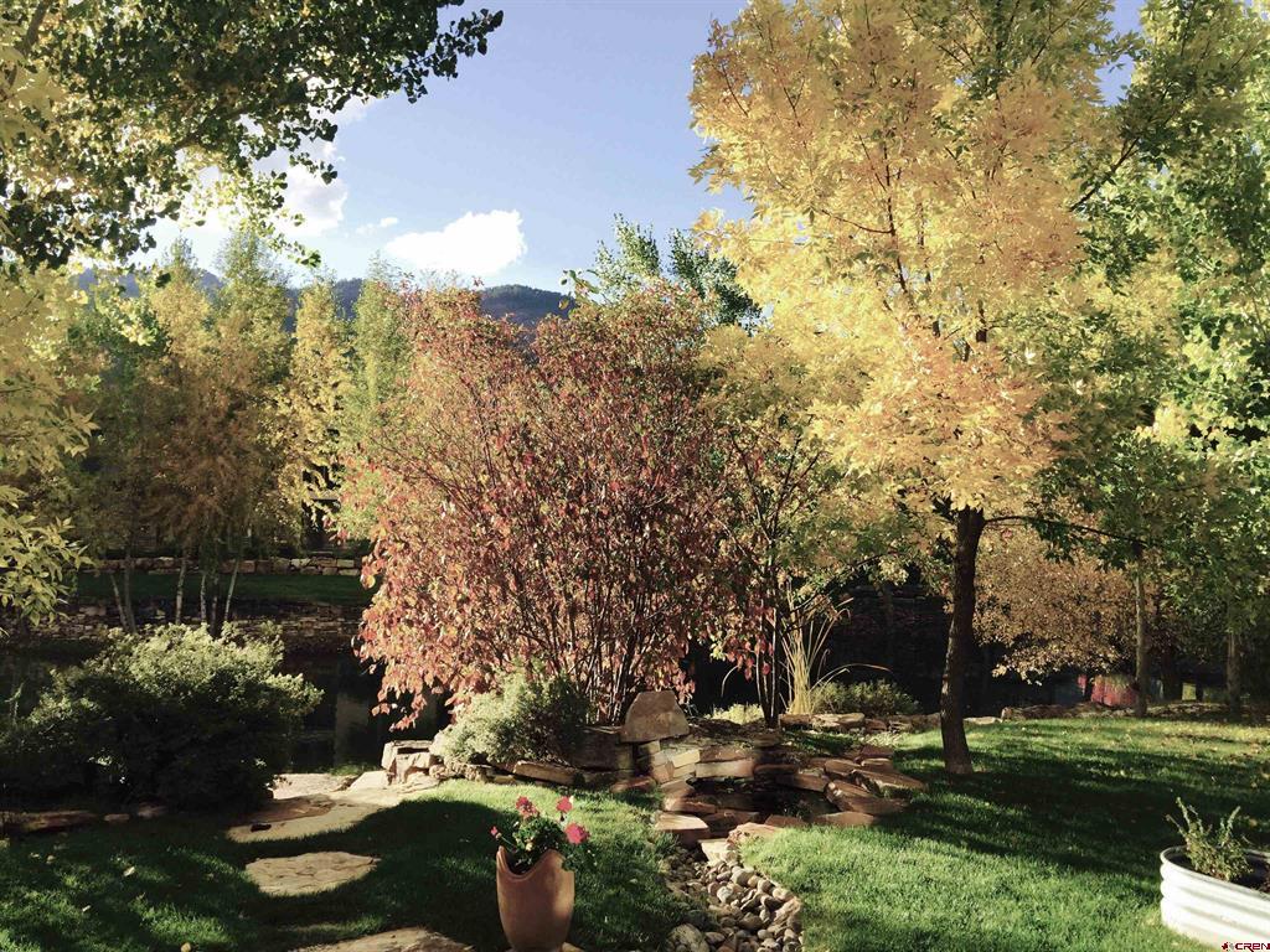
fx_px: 1064
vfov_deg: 48.2
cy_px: 476
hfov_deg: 61.7
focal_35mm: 29
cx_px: 635
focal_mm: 4.15
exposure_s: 1/482
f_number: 2.2
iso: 32
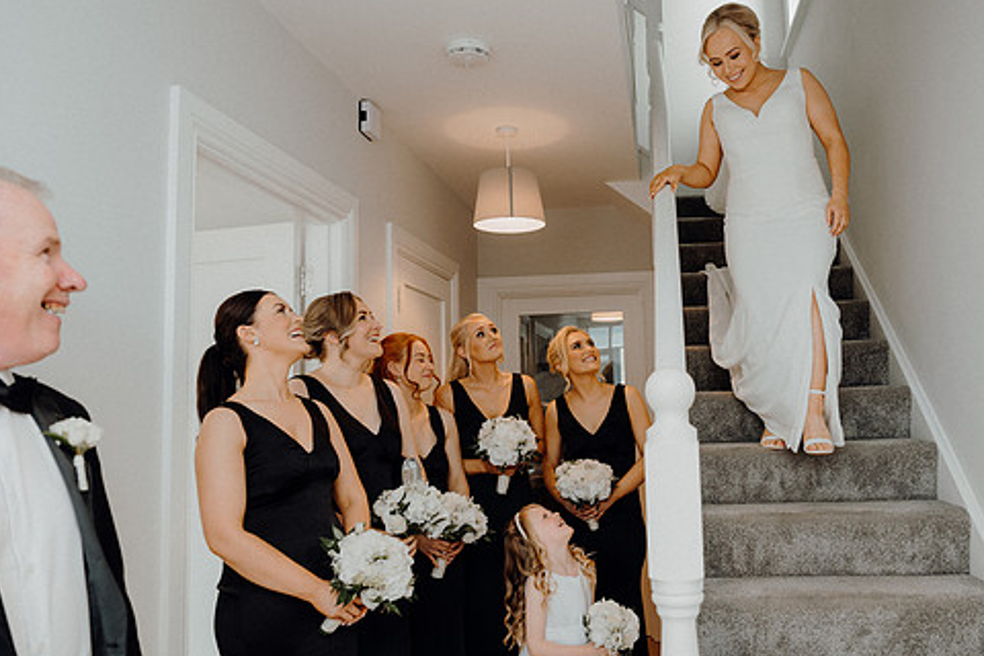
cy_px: 327
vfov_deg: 45.0
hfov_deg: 63.2
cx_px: 584
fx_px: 793
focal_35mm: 29
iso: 250
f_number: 3.5
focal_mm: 24
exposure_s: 1/160
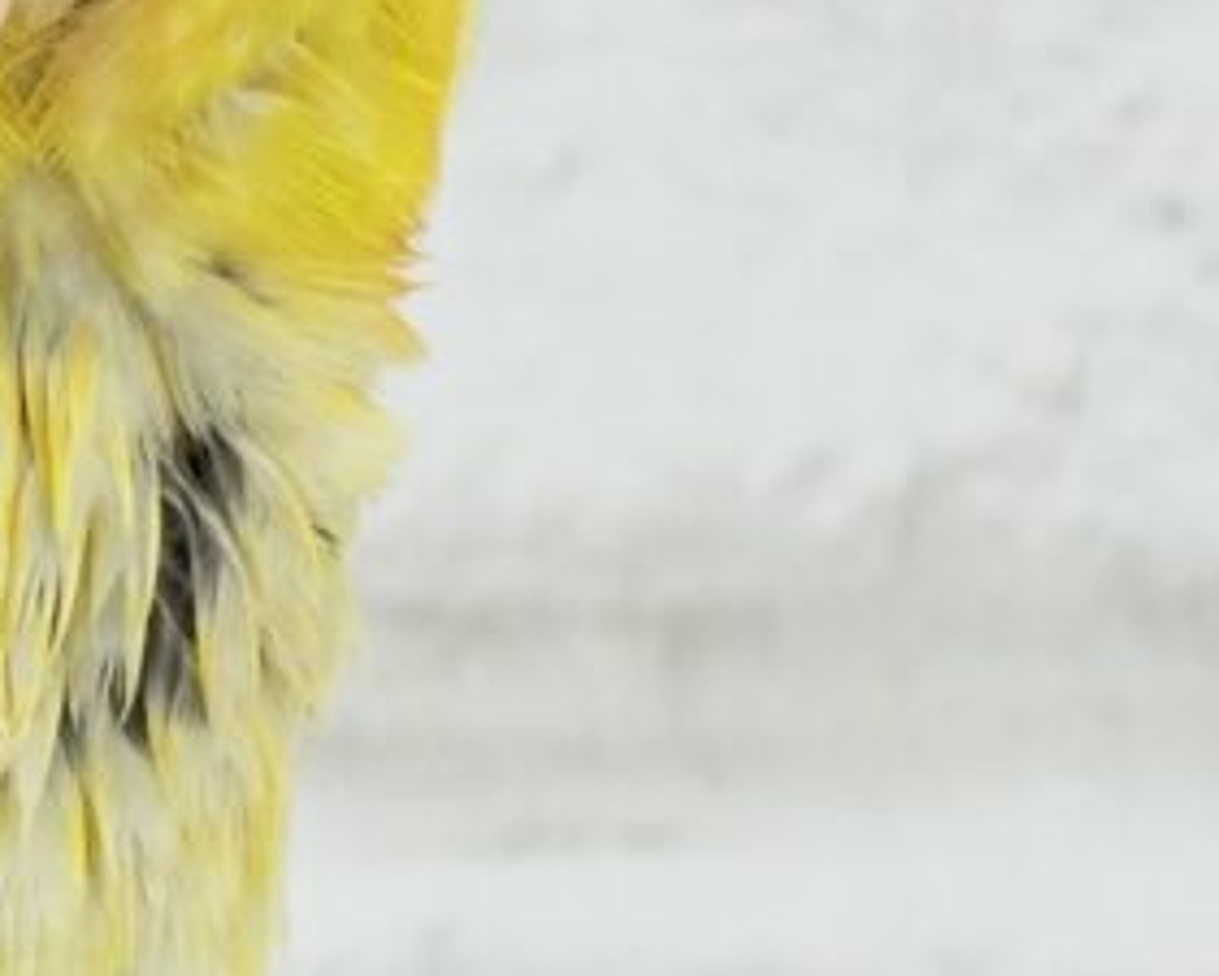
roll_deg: -1.3
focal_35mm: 217
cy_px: 746
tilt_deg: -3.5
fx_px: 7832
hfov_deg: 8.8
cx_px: -343
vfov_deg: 7.1
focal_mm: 5.96
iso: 80
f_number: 1.6
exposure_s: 1/100
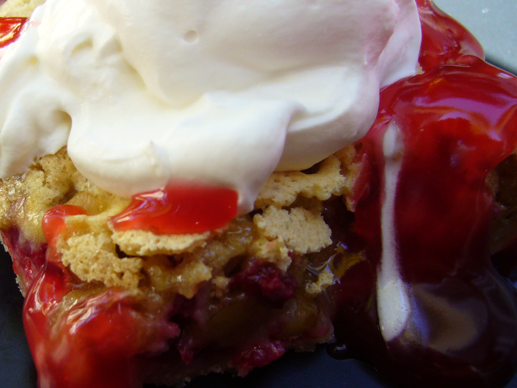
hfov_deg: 35.2
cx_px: 175
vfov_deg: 27.0
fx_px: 807
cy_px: 181
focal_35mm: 54
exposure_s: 1/60
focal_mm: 5.8
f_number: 2.8
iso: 100
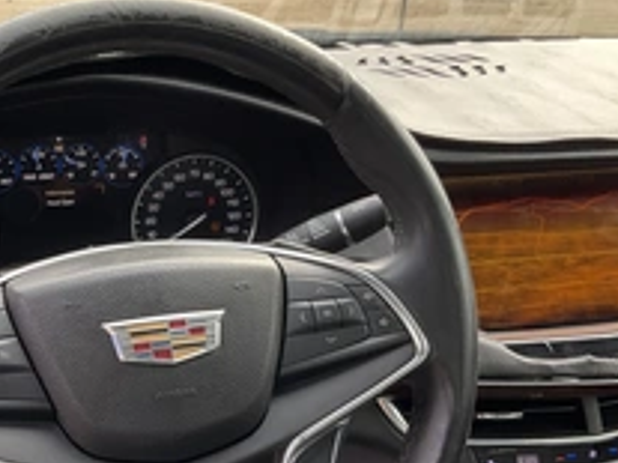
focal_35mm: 56
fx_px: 999
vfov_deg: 26.0
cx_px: 116
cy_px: 299
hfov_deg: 33.3
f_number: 1.8
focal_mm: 3
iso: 20
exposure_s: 1/122
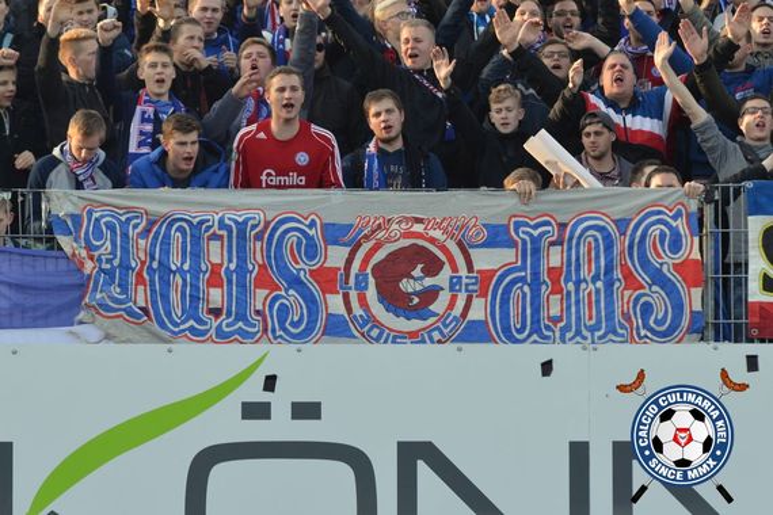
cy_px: 258
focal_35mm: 180
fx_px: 3865
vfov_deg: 7.6
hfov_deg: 11.4
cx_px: 386
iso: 560
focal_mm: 120
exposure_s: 1/1000
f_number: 4
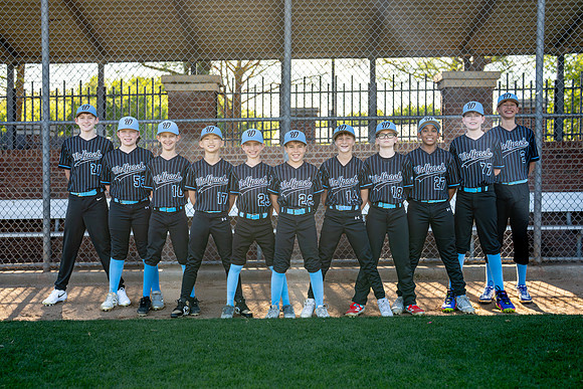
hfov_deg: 37.5
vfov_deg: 25.5
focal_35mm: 53
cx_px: 278
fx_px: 858
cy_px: 200
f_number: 2.5
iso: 125
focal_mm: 50
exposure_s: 1/1000
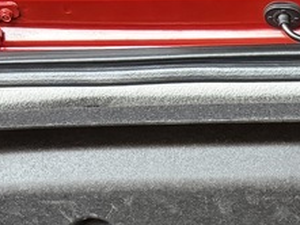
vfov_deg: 11.7
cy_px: 477
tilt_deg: -10.5
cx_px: 290
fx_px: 963
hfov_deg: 17.4
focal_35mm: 111
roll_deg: +0.8
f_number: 1.78
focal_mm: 6.76
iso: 640
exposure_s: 1/60
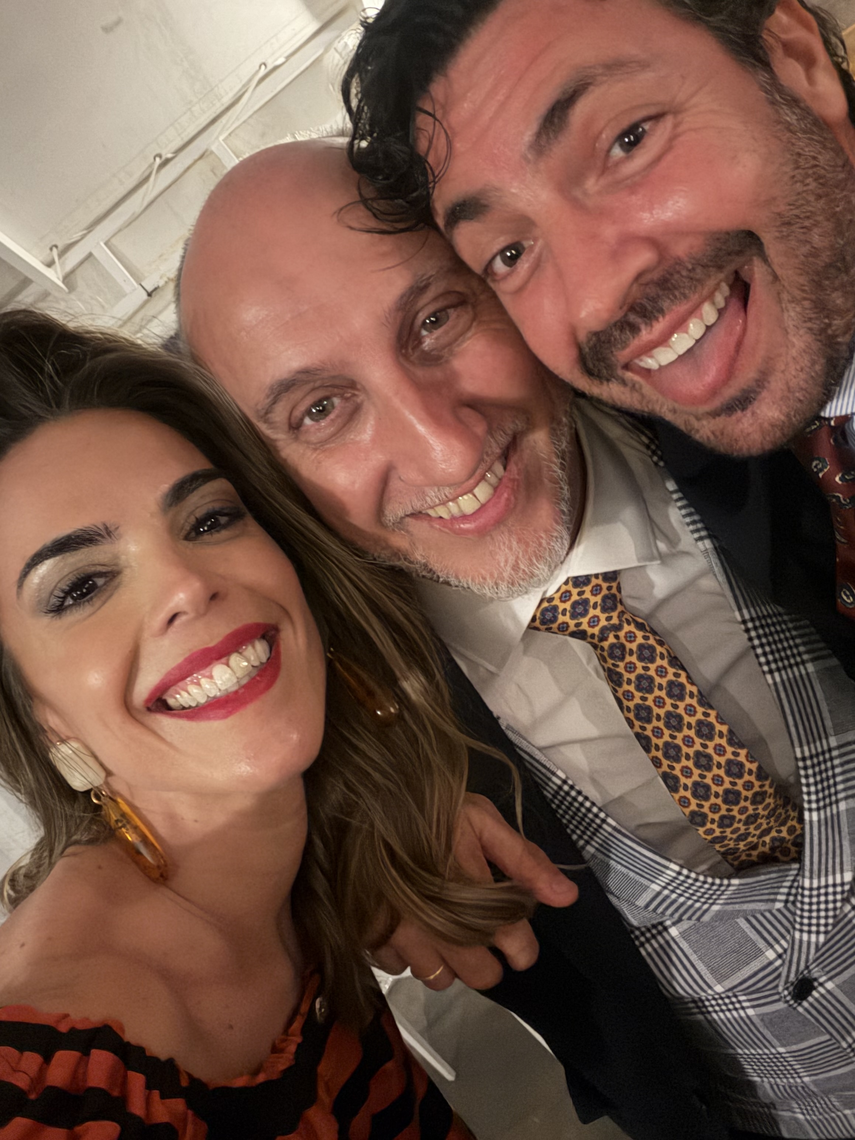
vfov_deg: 60.0
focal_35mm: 30
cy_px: 570
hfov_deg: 46.8
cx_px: 428
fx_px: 988
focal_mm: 2.71
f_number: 1.9
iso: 1000
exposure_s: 1/14
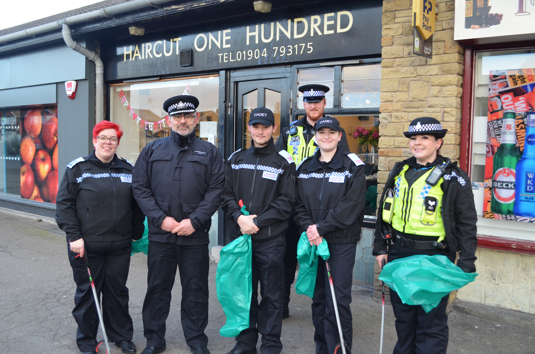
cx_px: 268
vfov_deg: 39.8
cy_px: 177
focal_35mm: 33
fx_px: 489
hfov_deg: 57.3
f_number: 5
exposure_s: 1/100
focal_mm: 22
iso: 400
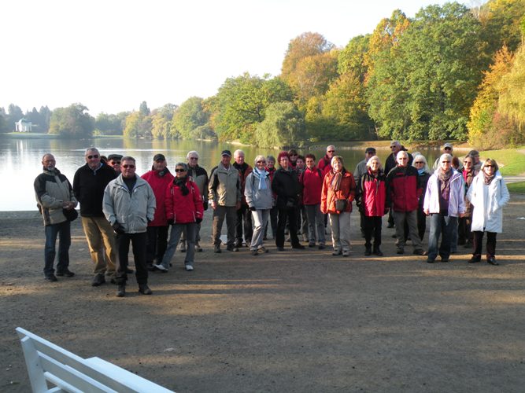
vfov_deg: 34.3
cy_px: 196
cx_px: 262
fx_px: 637
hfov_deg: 44.8
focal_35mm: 42
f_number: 4
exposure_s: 1/138
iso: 64
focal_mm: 7.4
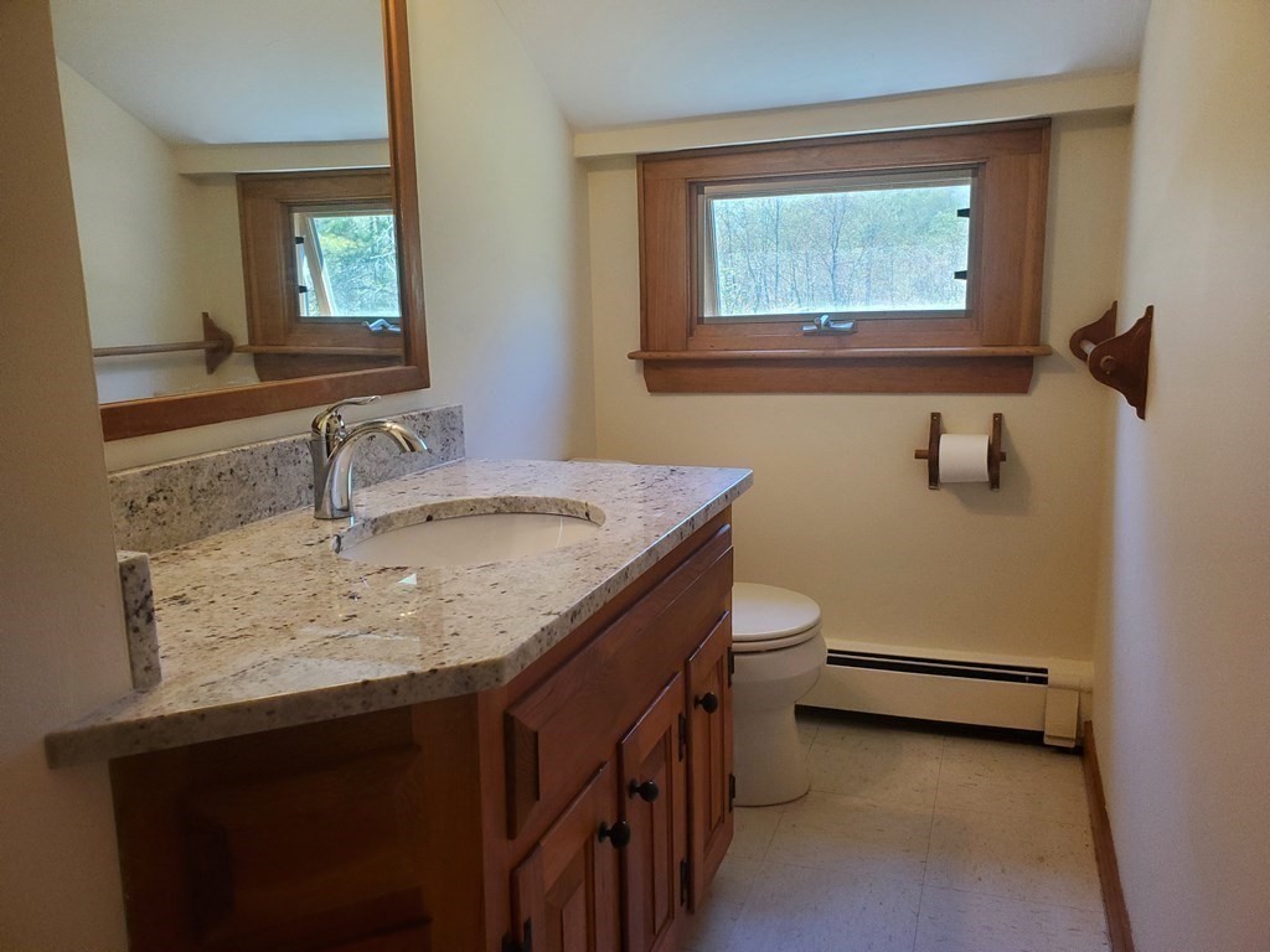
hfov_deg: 67.3
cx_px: 635
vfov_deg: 53.1
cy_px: 476
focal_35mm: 26
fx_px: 954
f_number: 2.4
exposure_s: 1/120
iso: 250
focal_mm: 4.3
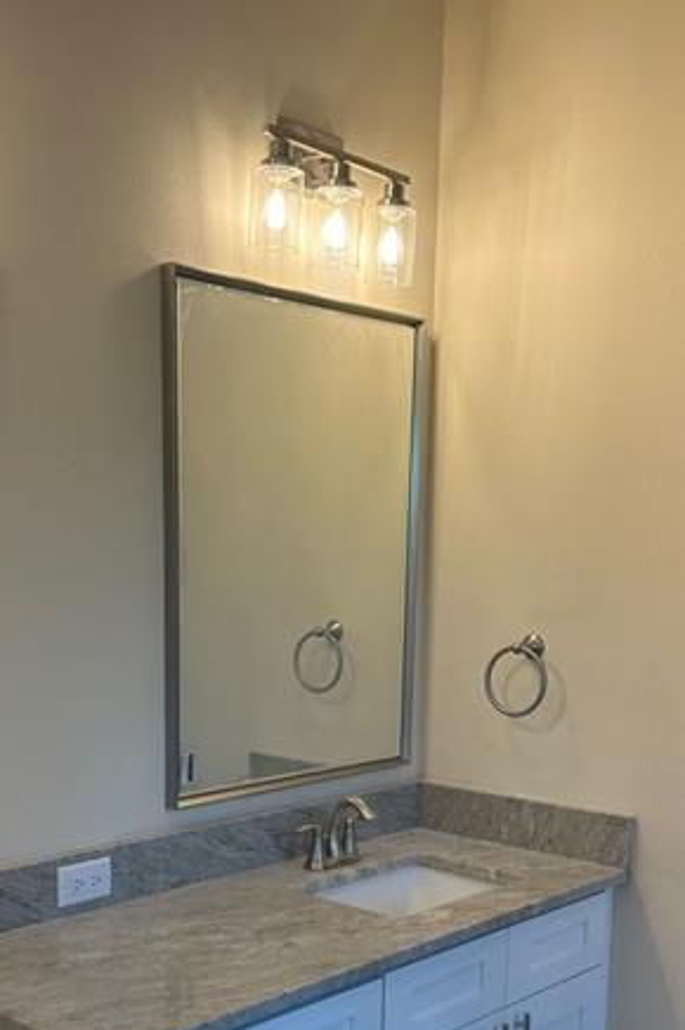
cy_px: 756
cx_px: 283
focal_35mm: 44
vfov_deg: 43.3
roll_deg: -2.1
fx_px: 1258
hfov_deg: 30.4
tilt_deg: -10.9
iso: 64
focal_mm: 6.86
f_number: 1.78
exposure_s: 1/165
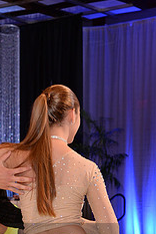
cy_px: 257
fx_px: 887
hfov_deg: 9.9
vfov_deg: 14.7
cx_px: -18
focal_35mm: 136
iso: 1250
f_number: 5.6
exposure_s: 1/250
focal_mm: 55
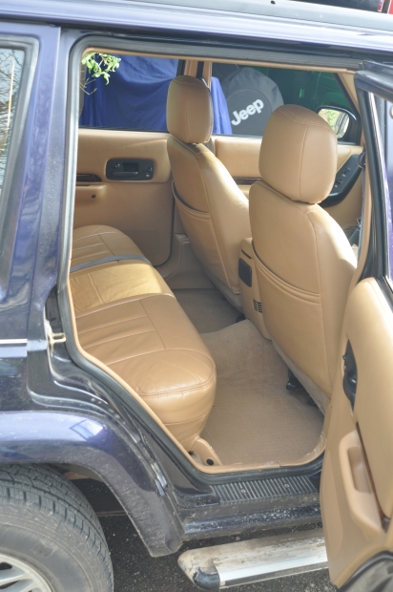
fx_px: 738
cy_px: 296
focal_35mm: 45
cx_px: 196
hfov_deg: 29.8
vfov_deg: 43.6
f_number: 5.6
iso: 360
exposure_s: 1/125
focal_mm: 30
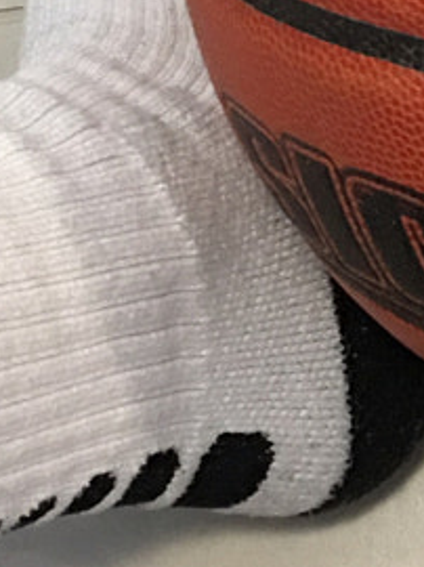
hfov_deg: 8.3
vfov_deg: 11.0
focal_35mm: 172
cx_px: 796
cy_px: -342
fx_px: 2813
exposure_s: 1/4
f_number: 2.2
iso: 64
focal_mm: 4.15
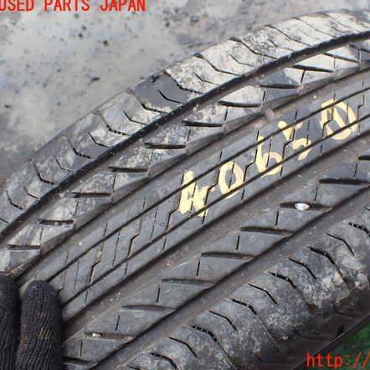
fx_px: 435
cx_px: 244
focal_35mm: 36
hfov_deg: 45.4
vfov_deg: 46.0
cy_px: 183
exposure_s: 1/320
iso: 100
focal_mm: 5.4
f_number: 3.2
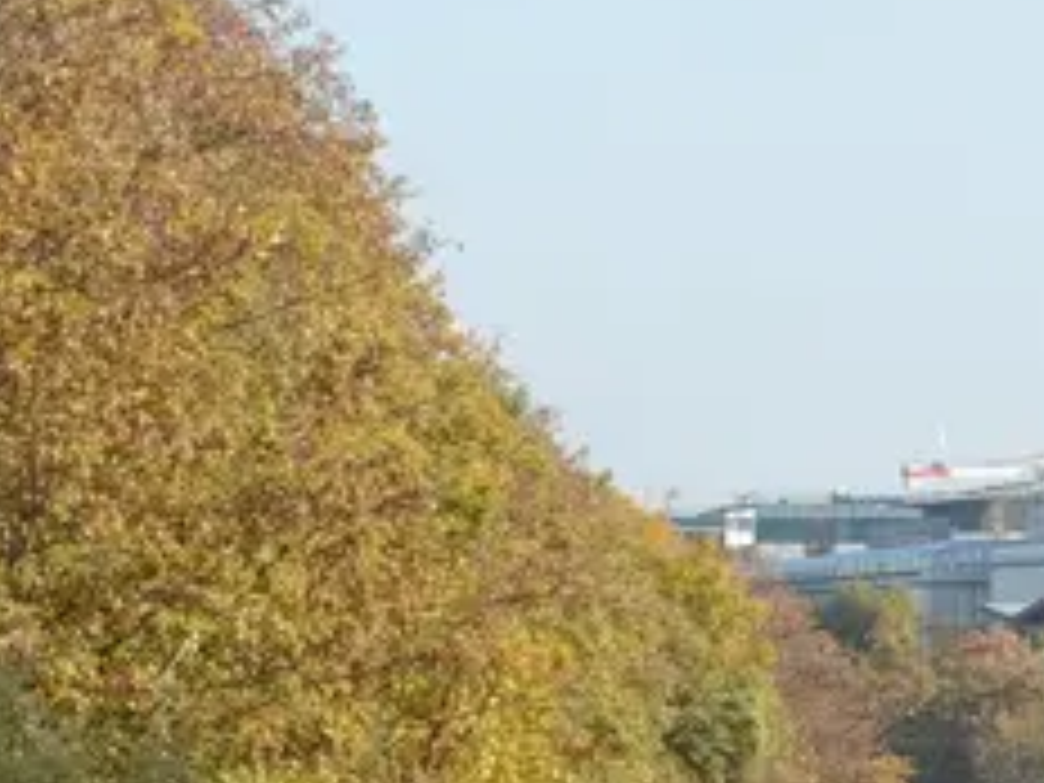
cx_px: 1400
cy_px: 1487
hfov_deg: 5.3
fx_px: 11189
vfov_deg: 4.0
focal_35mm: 371
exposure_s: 1/250
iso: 125
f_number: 5.6
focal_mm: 25.7
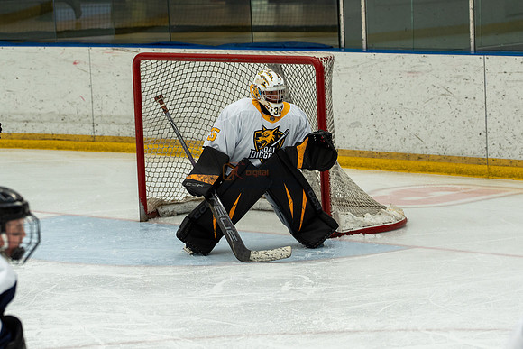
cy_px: 174
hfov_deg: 12.8
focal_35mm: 160
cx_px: 262
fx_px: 2325
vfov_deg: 8.6
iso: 800
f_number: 3.5
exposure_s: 1/1600
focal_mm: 107
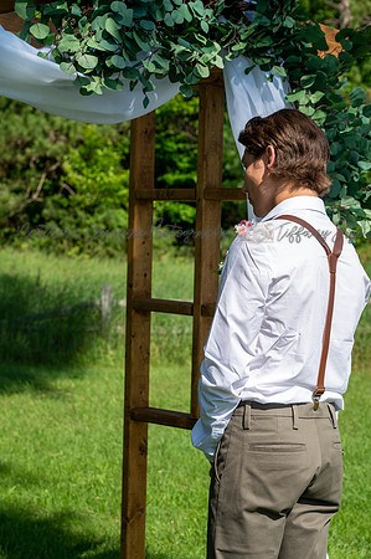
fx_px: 1085
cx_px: 186
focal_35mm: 70
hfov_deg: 19.4
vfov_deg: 28.9
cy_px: 280
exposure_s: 1/400
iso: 100
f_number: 7.1
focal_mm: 70
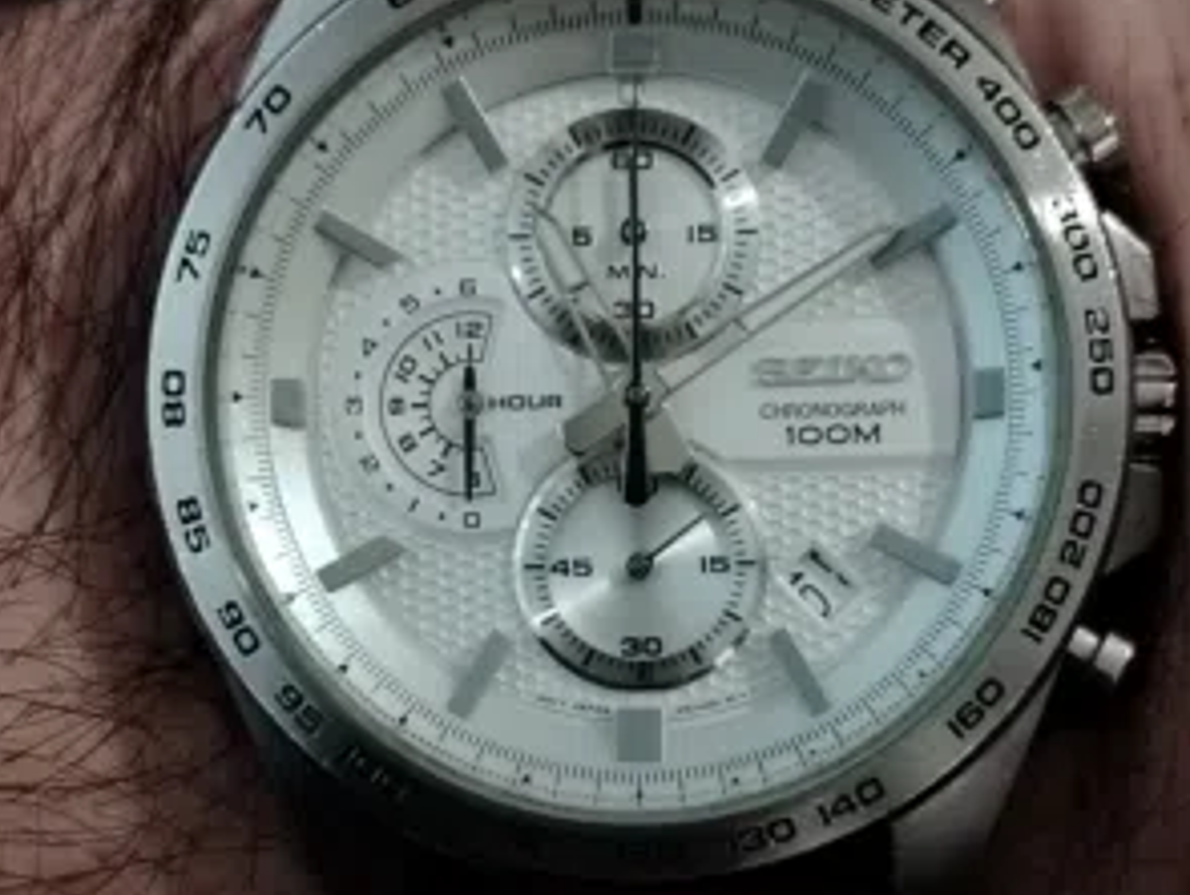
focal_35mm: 65
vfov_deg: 22.5
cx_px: 589
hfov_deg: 29.8
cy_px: 601
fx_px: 2237
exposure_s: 1/50
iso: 3822
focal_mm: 5.25
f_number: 1.75
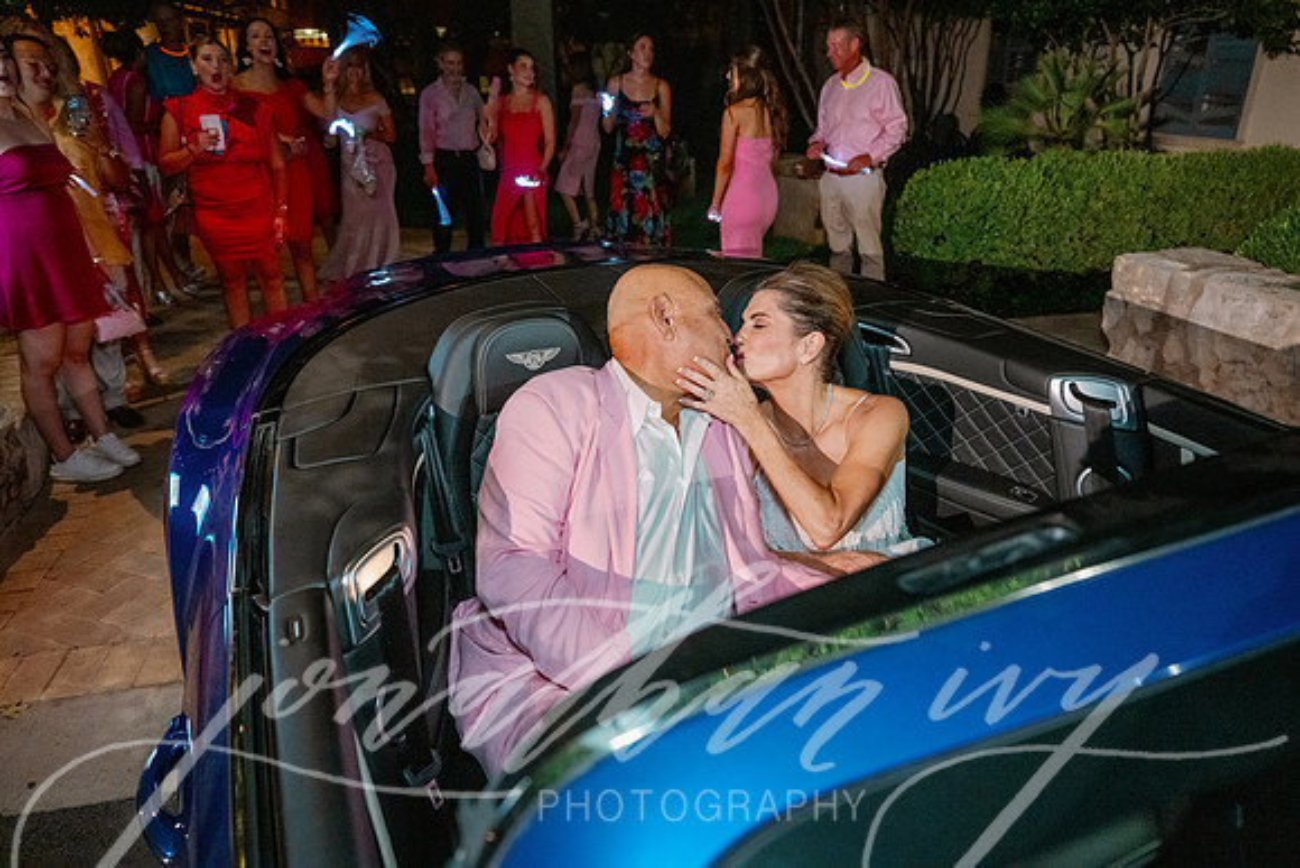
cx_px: 650
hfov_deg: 73.7
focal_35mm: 24
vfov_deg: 53.2
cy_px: 434
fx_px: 867
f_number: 3.5
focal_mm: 24
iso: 4000
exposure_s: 1/125
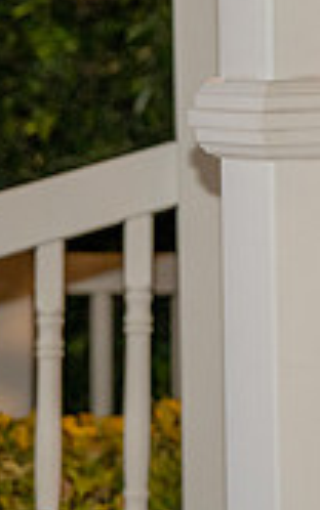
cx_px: 723
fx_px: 3468
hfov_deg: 5.1
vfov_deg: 8.4
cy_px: 5
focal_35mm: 249
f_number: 4
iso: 1600
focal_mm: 70
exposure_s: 1/200
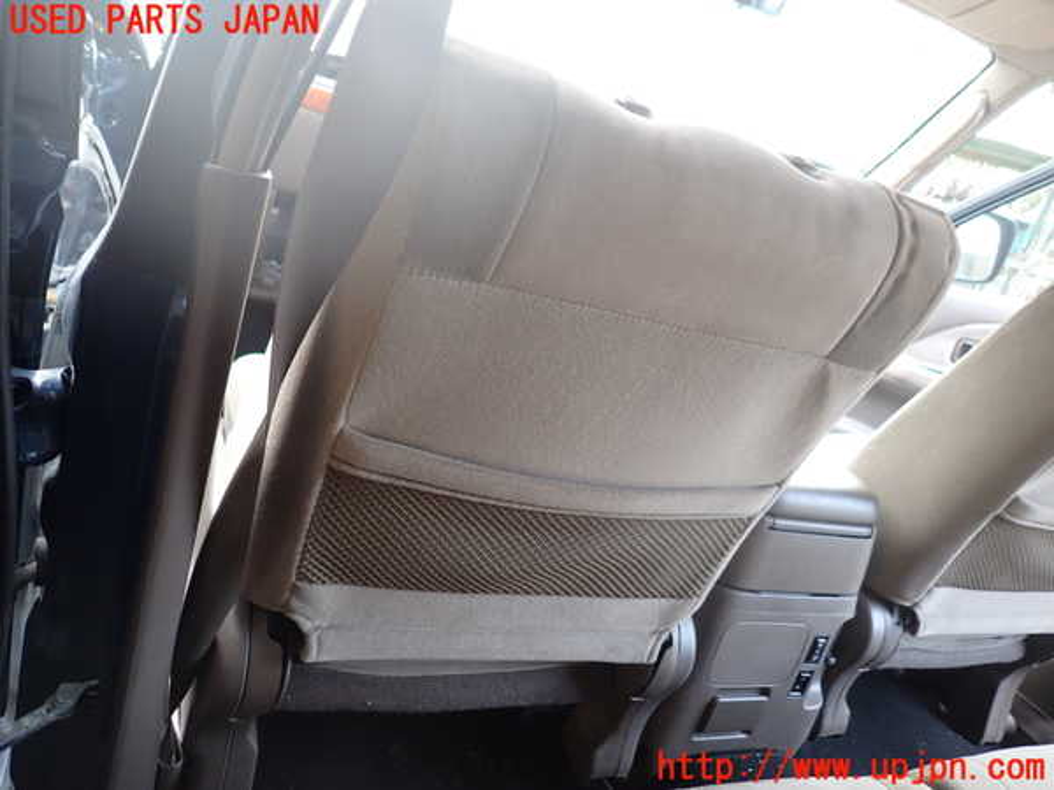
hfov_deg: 69.4
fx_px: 761
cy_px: 395
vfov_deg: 54.9
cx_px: 527
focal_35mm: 25
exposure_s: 1/60
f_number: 2
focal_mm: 4.5
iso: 200
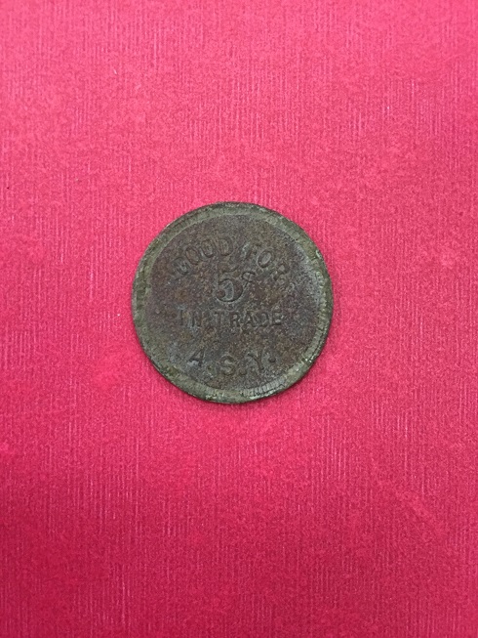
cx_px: 239
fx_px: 534
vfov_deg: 61.7
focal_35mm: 29
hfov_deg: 48.2
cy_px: 319
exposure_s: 1/30
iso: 125
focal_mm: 4.15
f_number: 2.2
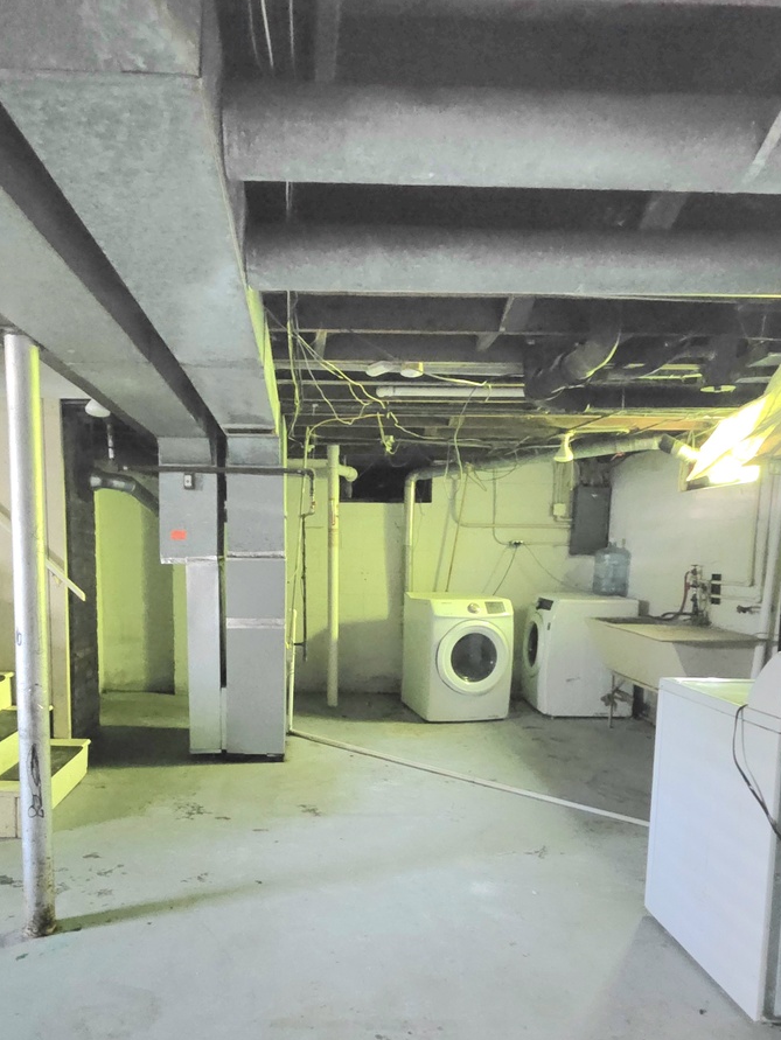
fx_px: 631
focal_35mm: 21
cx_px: 308
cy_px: 627
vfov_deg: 78.0
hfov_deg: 62.9
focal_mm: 2.2
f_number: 1.9
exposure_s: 1/24
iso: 3200
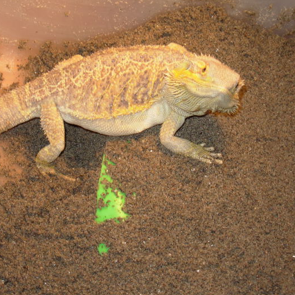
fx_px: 800
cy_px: 147
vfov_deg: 20.9
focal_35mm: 83
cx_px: 128
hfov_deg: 20.9
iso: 50
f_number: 3.5
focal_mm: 11.5
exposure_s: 1/45.3
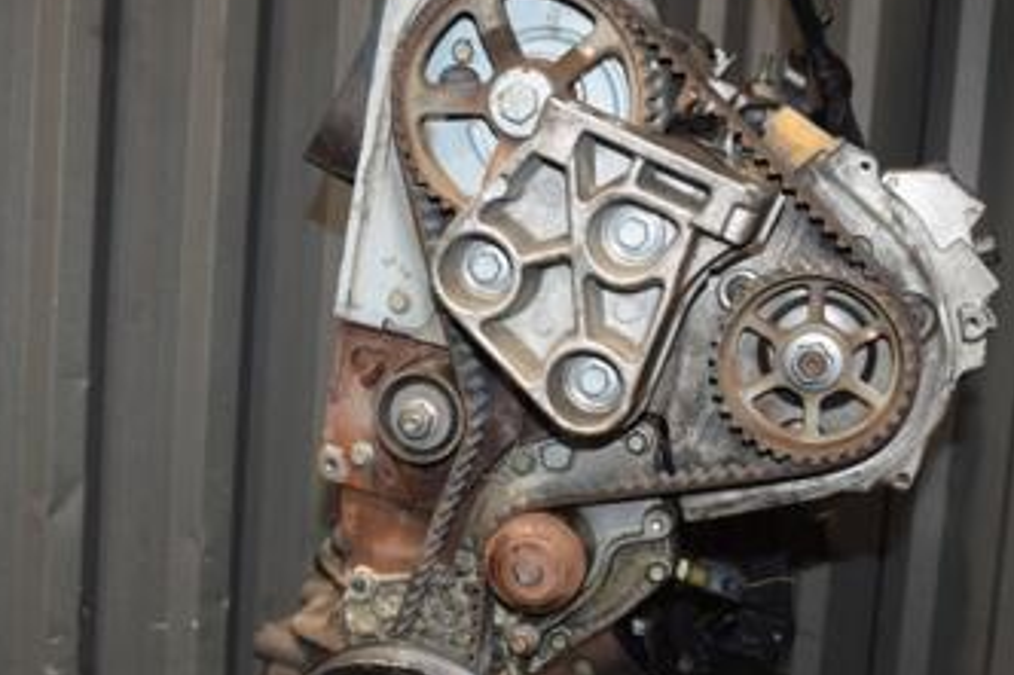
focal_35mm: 57
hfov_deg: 35.1
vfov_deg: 23.7
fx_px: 1602
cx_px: 437
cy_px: 415
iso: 800
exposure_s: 1/60
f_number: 5
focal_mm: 21
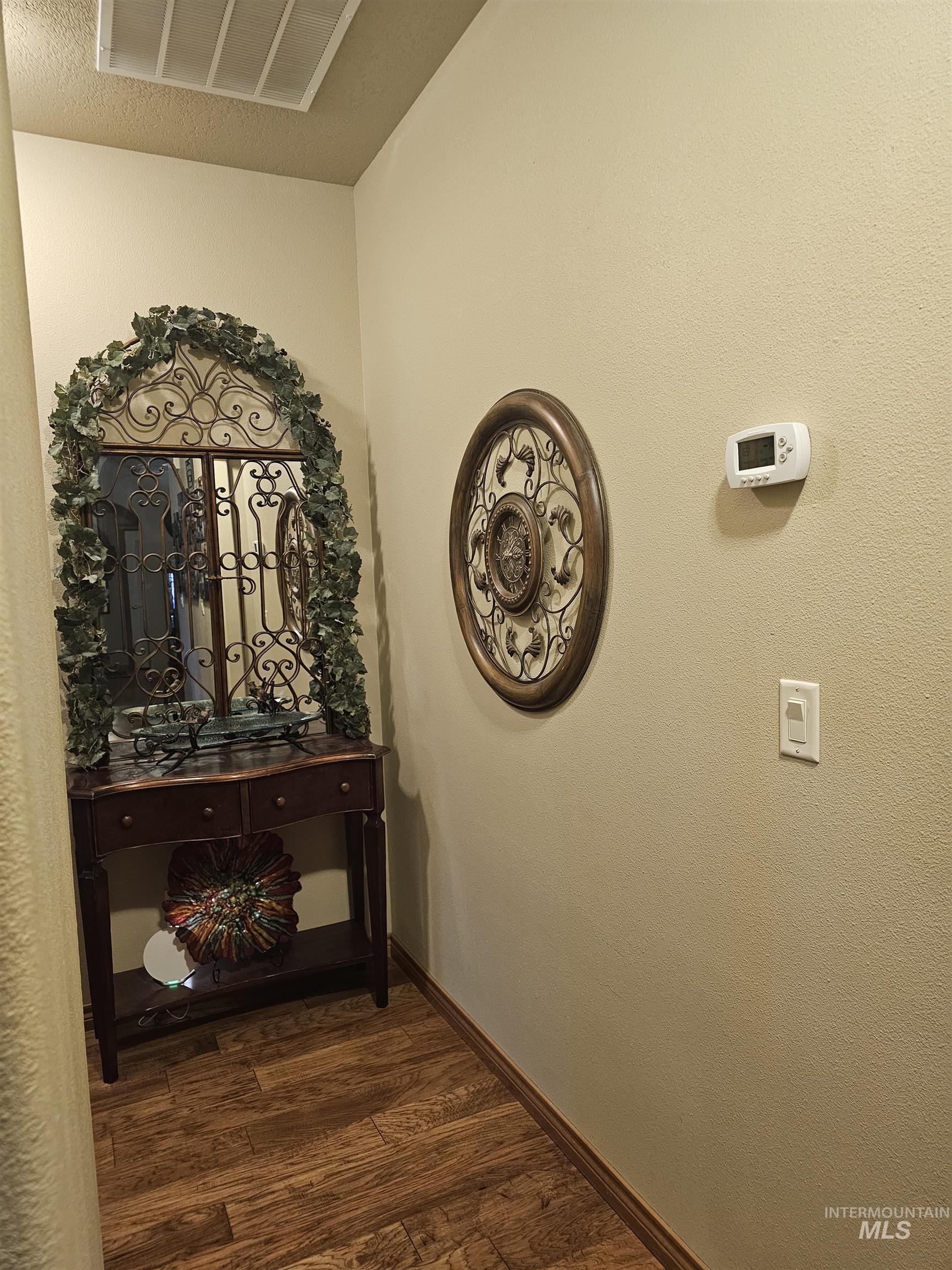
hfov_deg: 58.9
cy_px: 635
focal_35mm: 23
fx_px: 843
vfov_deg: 73.9
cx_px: 476
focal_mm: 6.3
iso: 640
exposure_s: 1/40
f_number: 1.7
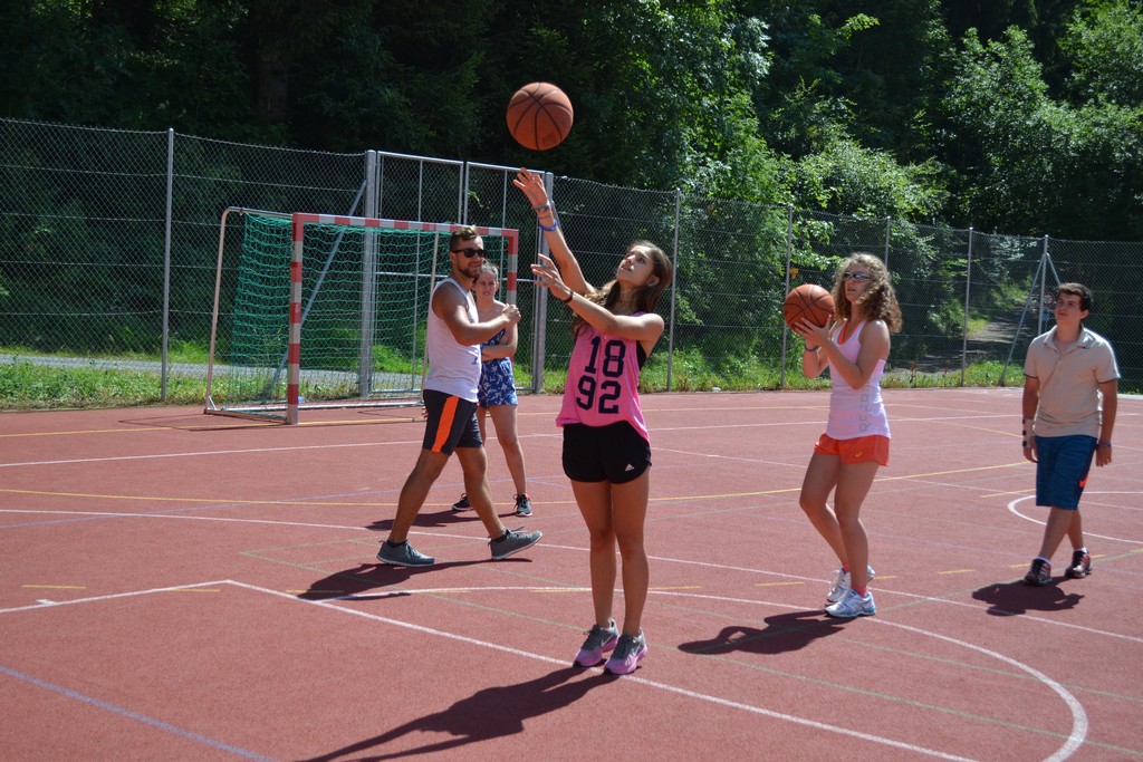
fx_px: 1667
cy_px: 381
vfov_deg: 25.8
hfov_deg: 37.8
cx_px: 572
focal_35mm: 52
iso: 400
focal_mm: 35
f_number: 5.6
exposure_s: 1/1600
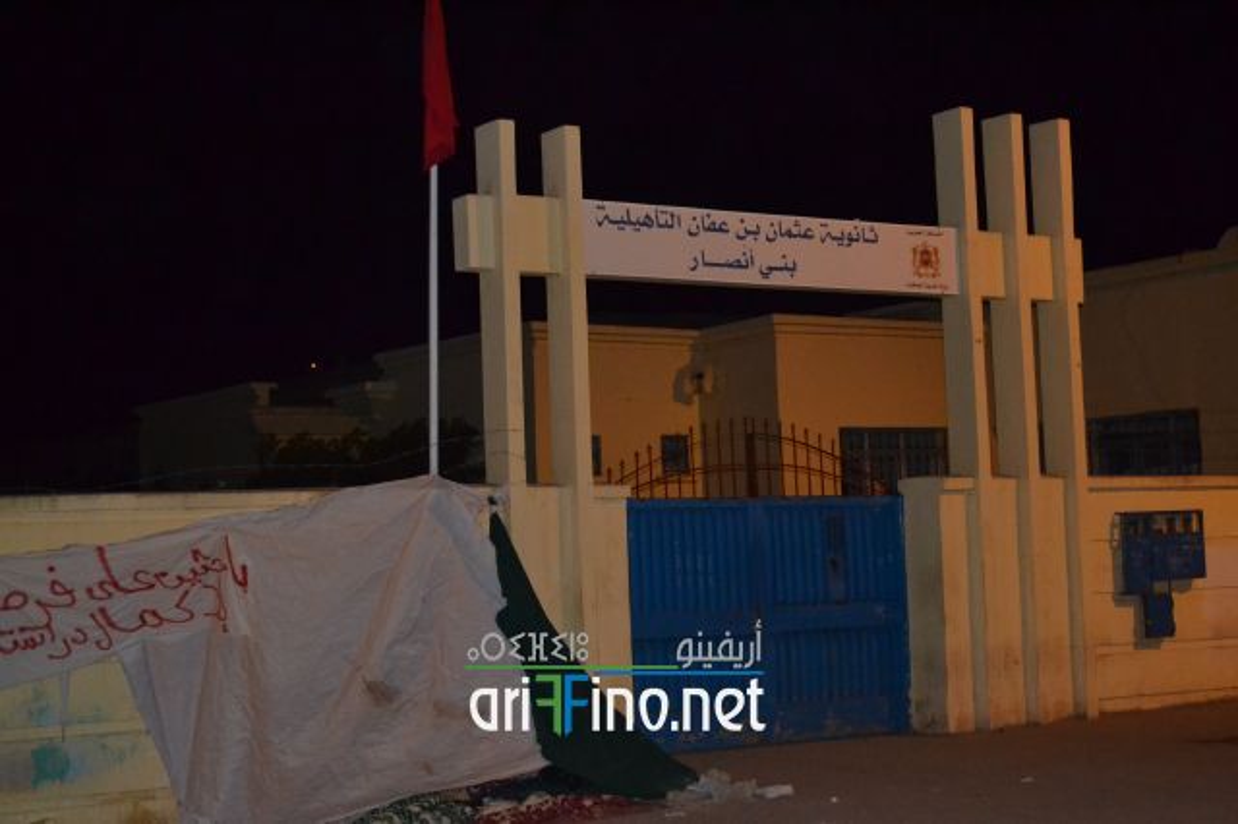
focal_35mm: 60
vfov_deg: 22.6
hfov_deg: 33.4
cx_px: 619
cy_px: 412
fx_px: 2062
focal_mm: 40
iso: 3200
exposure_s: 1/60
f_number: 5.3
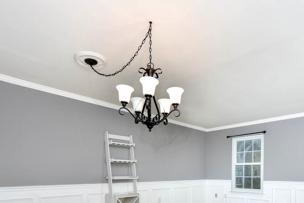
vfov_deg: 46.7
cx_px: 175
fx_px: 211
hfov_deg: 71.1
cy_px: 180
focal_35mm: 25
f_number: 8
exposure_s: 1/250
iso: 200
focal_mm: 14
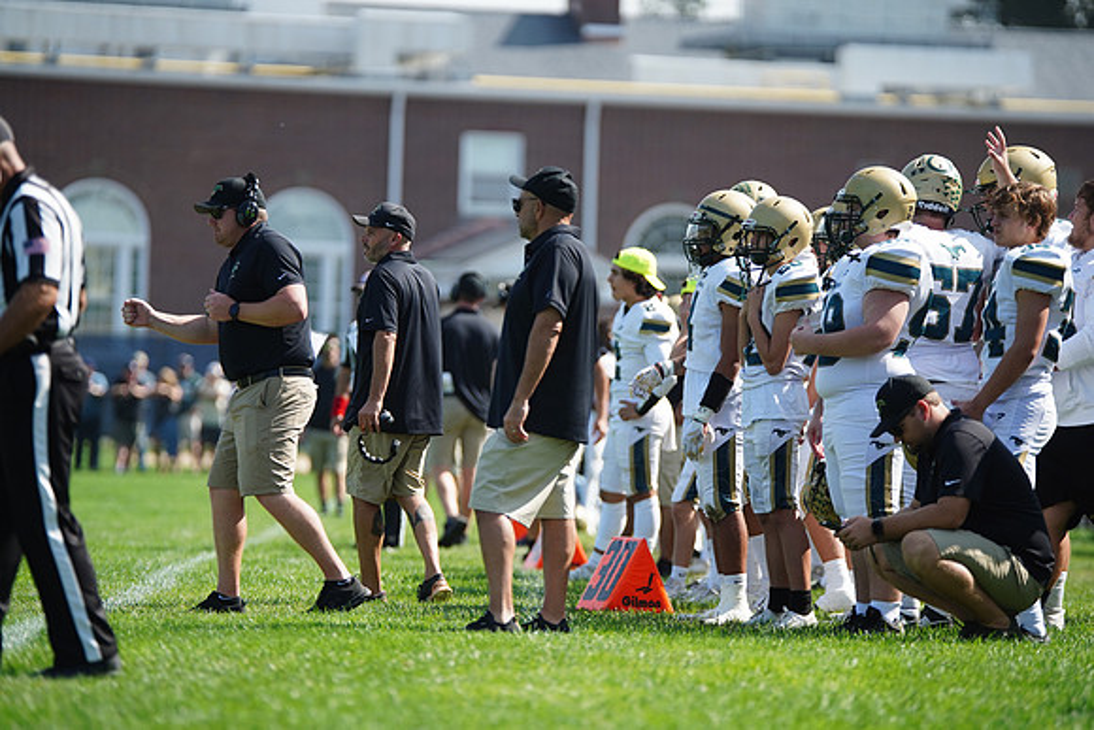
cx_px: 547
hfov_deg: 8.8
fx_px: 7112
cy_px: 365
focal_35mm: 234
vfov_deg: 5.9
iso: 400
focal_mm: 234
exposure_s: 1/3200
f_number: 2.8
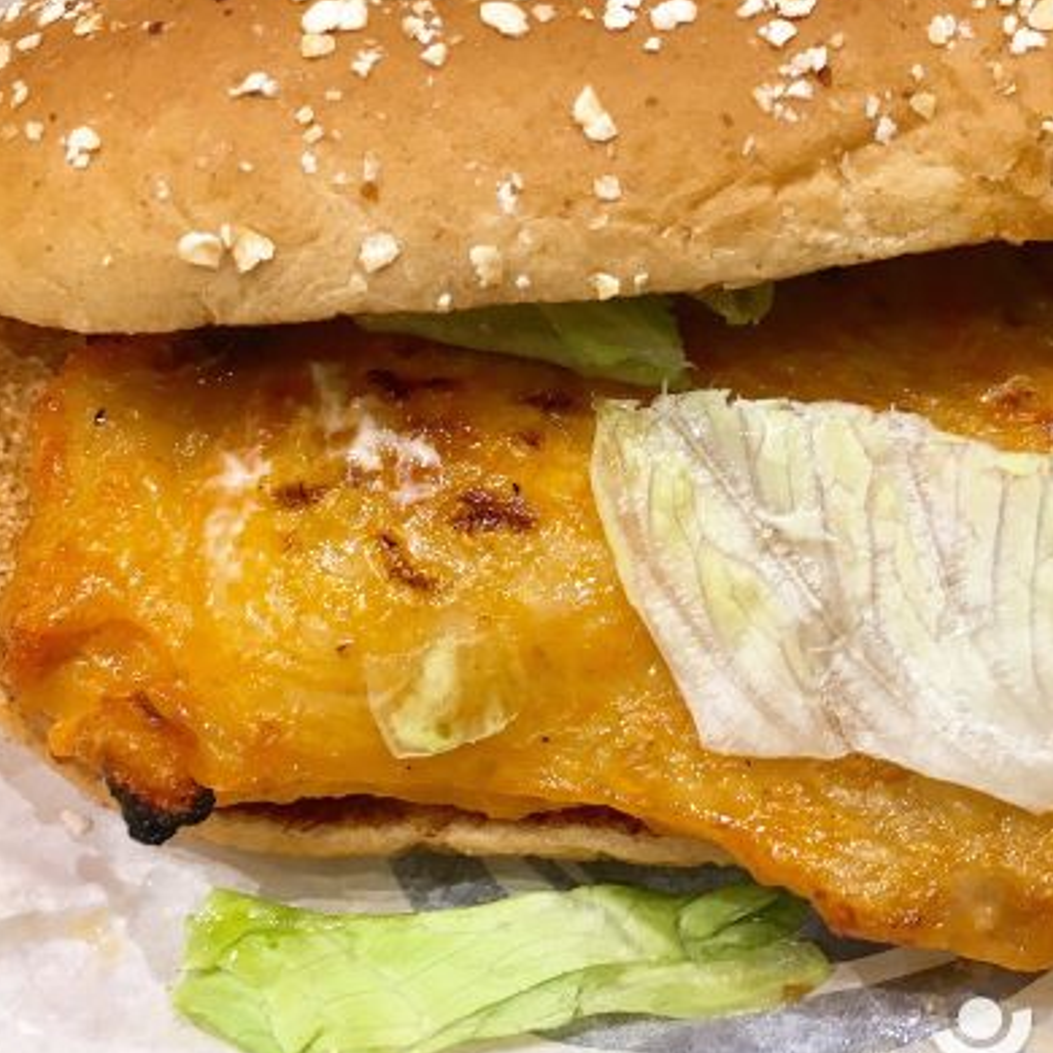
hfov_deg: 36.6
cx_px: 664
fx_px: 1583
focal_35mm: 46
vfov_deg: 36.8
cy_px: 493
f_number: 2.2
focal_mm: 4.15
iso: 64
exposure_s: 1/33
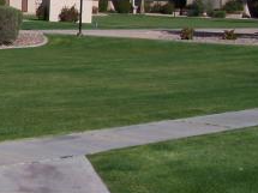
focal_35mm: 113
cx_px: -120
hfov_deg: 16.1
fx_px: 842
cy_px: 68
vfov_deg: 13.1
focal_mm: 6.3
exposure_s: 1/750
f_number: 5.6
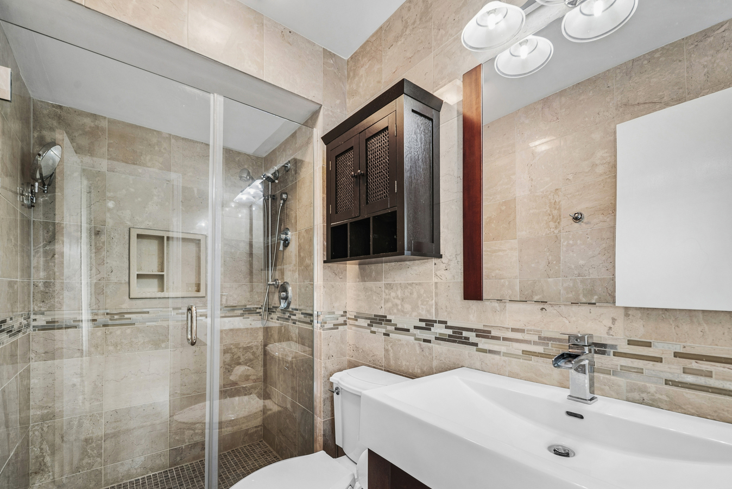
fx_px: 366
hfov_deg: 90.0
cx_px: 370
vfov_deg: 67.2
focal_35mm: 18
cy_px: 276
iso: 400
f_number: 8
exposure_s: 1/5
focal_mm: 15
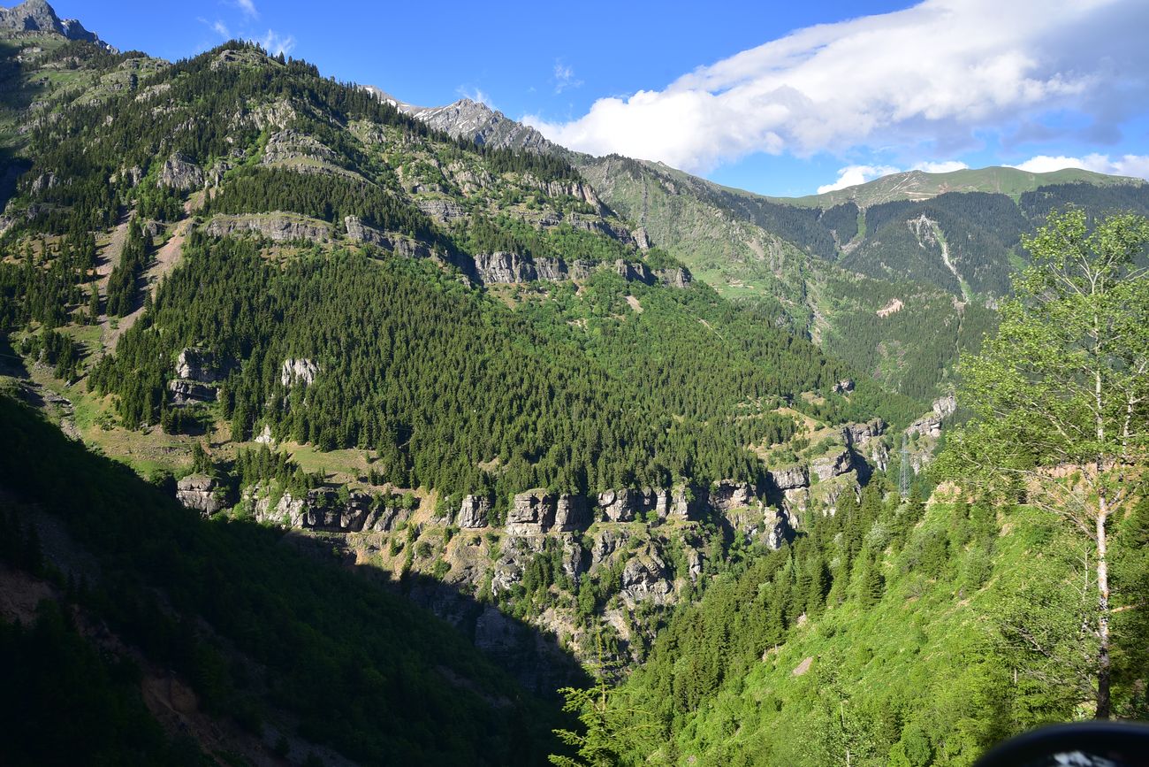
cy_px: 384
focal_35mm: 50
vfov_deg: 27.0
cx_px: 574
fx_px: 1596
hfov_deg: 39.6
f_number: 9
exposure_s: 1/200
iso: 200
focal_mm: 50
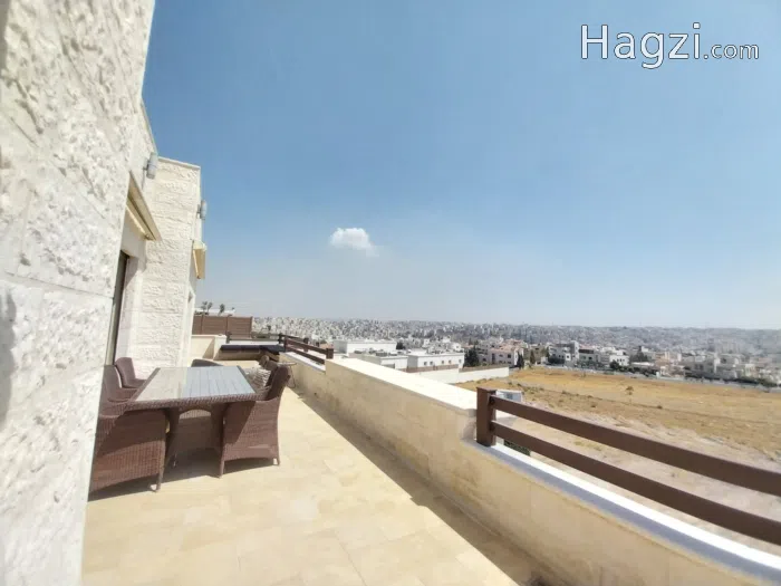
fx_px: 293
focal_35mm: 13
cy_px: 293
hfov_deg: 106.2
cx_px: 390
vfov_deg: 89.9
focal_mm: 1.3
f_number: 2.2
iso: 64
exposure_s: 1/1155
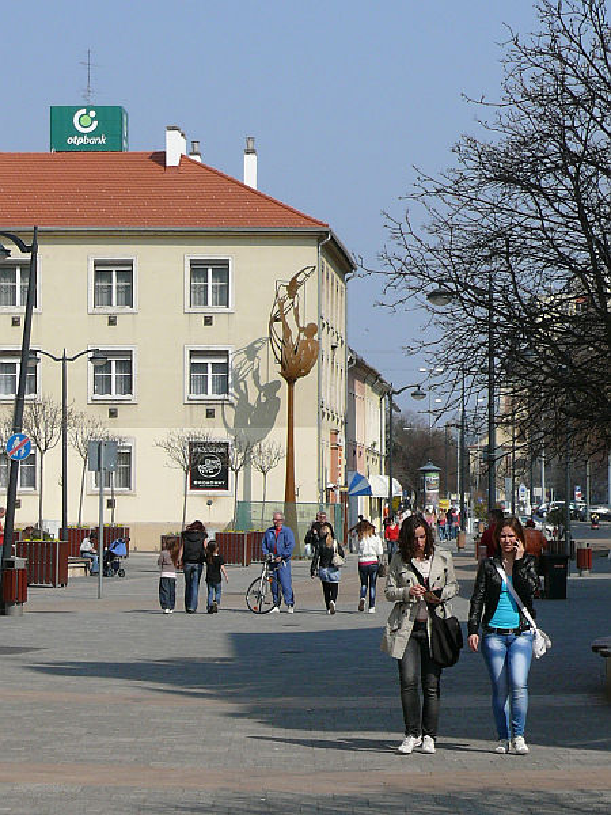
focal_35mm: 135
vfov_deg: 14.6
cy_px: 408
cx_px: 306
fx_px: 3177
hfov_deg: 11.0
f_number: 4.5
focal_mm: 16.2
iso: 100
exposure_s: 1/1300
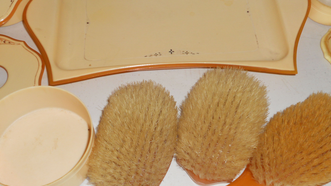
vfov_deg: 27.1
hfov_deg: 46.4
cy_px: 102
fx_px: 386
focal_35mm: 44
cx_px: 159
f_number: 3.5
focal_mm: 5.8
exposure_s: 1/25
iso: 80
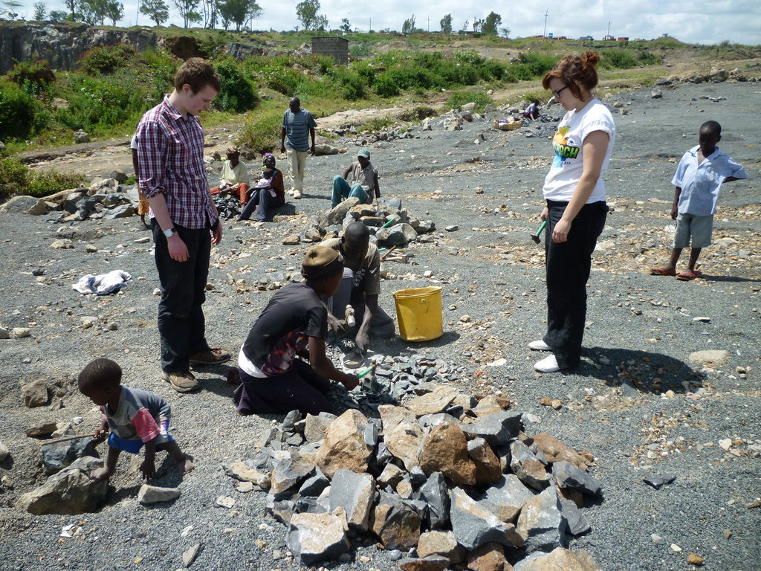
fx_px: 638
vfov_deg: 48.2
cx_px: 380
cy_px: 286
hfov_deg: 61.7
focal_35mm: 29
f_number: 4
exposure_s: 1/500
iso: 80
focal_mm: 5.2
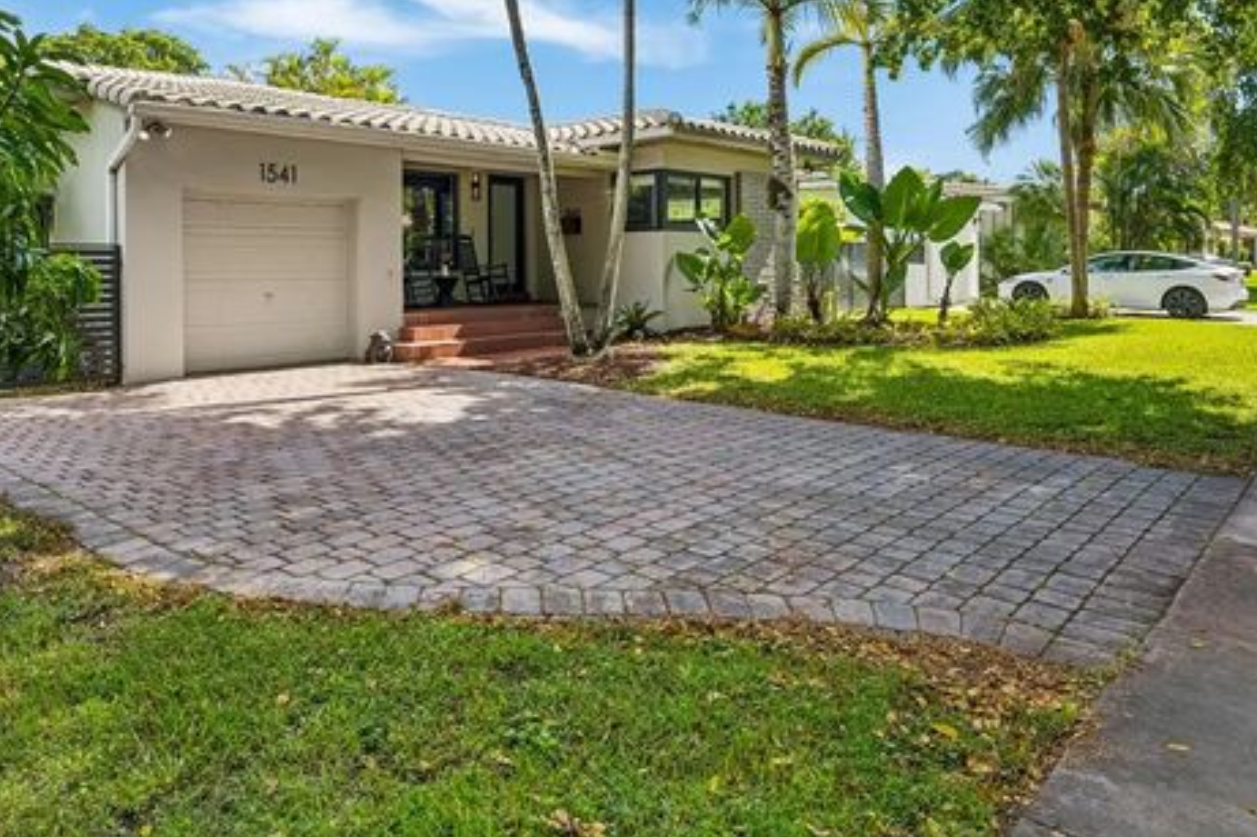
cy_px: 273
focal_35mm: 26
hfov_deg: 69.6
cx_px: 496
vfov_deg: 49.3
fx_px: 892
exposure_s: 1/30
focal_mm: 18.4
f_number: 11
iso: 100
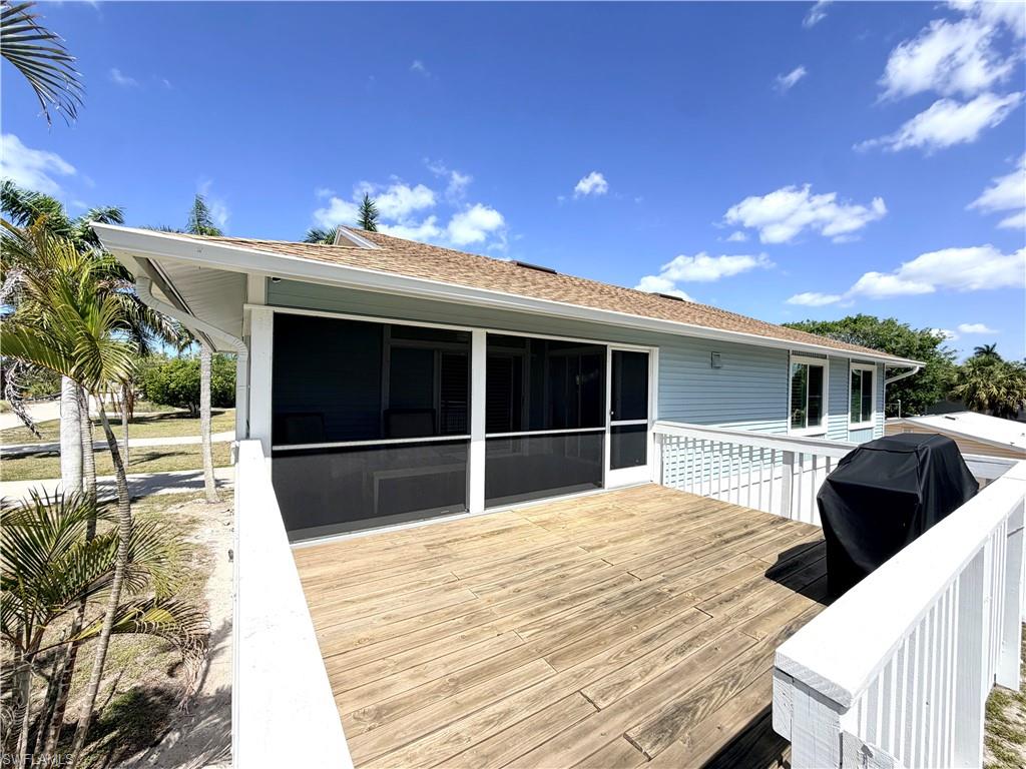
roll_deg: -0.8
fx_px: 415
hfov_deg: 102.1
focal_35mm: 14
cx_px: 513
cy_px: 384
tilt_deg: -0.3
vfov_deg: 85.7
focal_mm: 2.22
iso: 20
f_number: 2.2
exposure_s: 1/1068
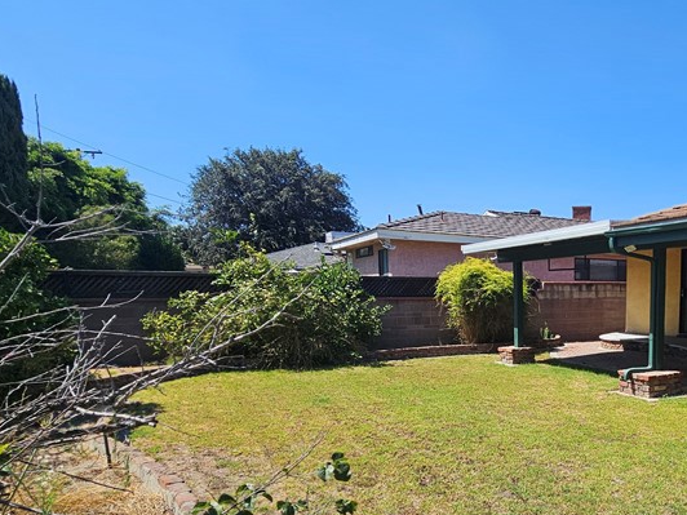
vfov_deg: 53.7
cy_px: 348
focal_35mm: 25
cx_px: 590
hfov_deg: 61.0
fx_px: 496
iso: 50
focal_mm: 2.2
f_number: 2.2
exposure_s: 1/2099
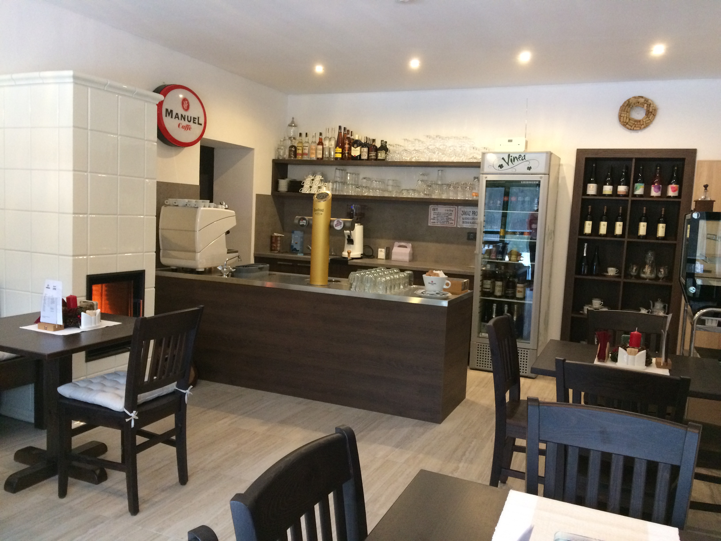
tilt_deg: -7.7
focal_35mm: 29
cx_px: 360
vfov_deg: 48.2
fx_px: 604
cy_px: 270
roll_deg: -2.3
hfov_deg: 61.7
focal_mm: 4.15
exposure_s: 1/33
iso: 320
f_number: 2.2
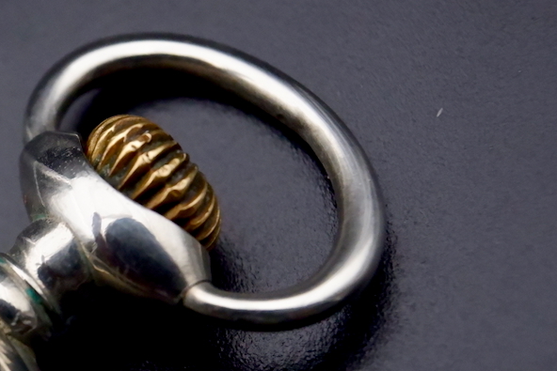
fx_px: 1455
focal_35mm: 94
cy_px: 291
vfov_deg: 14.5
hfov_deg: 20.6
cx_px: -61
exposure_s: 1/4000
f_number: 6.4
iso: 6400
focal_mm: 27.7
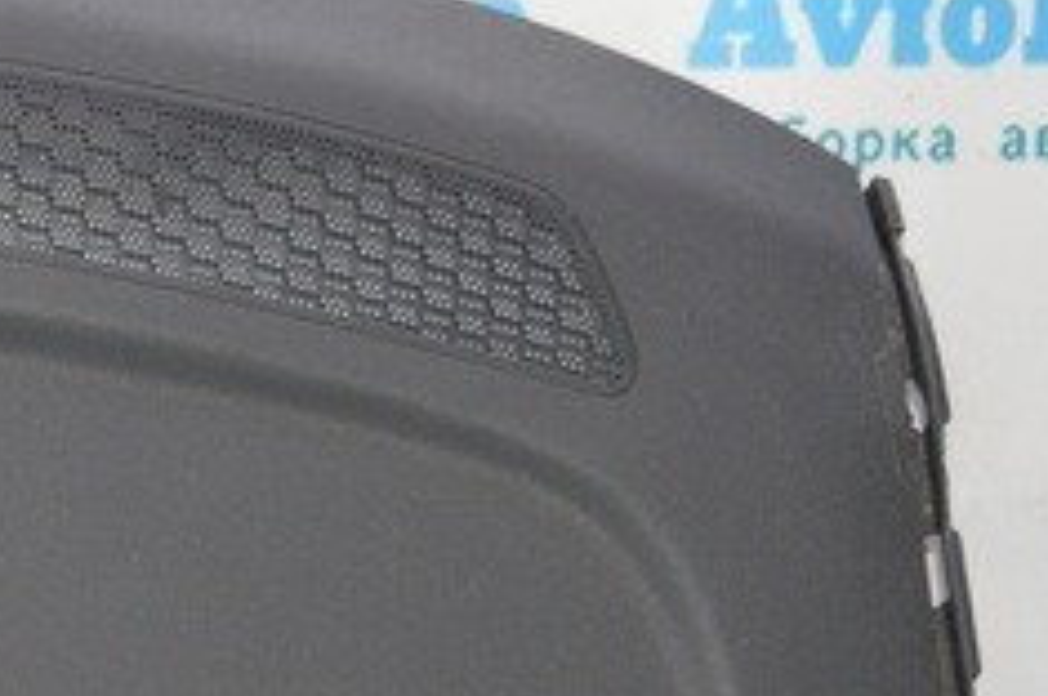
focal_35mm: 144
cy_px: 832
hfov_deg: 13.1
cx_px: -749
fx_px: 4186
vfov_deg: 9.4
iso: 400
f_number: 4
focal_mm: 22
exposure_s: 1/80
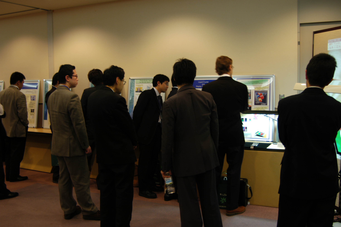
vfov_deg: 36.8
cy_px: 114
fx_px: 341
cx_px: 170
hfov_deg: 53.2
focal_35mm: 36
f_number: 3.5
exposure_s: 1/15
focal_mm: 24
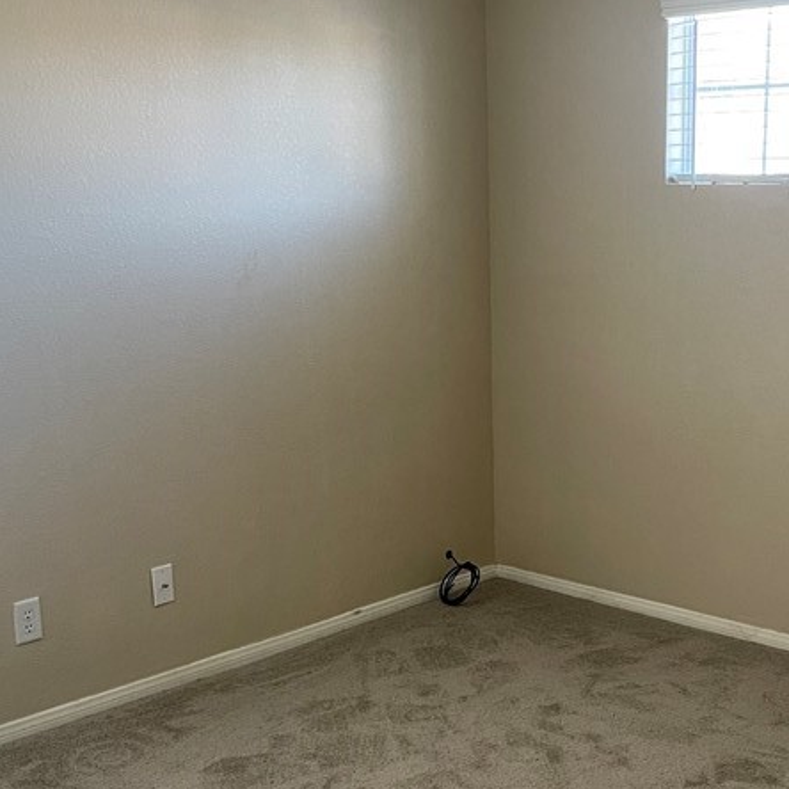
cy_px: 483
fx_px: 1367
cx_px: 508
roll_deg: +0.7
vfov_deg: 32.1
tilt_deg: -12.4
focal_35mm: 53
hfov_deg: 32.0
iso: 80
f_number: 1.6
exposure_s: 1/60
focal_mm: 4.2
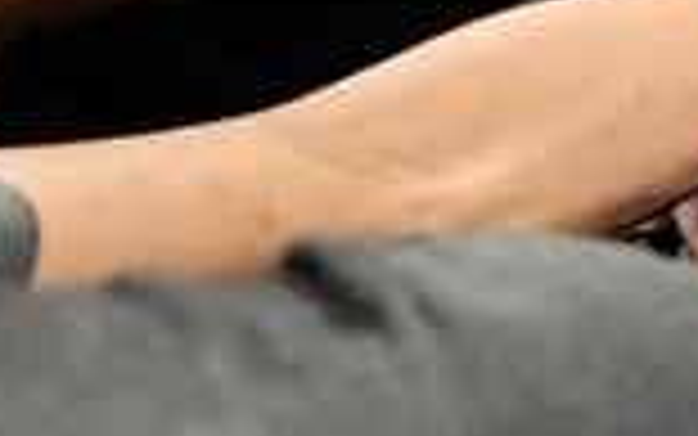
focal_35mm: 121
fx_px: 2303
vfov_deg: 10.5
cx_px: 1265
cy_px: -225
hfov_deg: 14.9
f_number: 2.8
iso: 5000
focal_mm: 18
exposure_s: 1/500
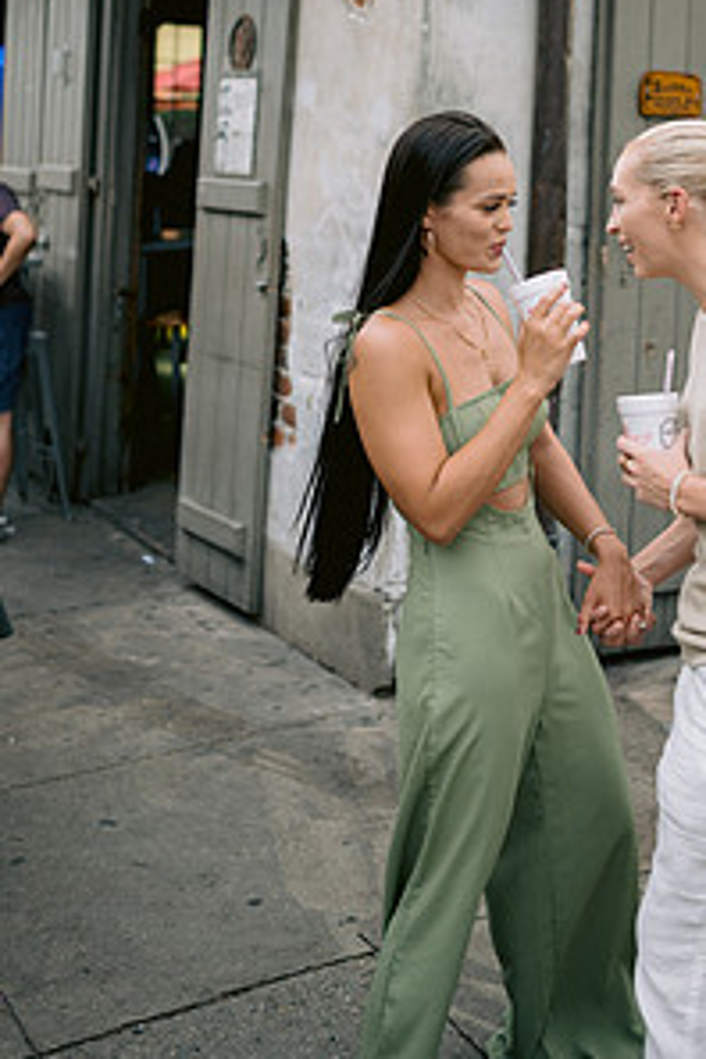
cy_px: 267
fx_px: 1559
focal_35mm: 53
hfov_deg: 25.4
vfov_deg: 36.7
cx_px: 449
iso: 320
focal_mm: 35
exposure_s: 1/320
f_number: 1.8
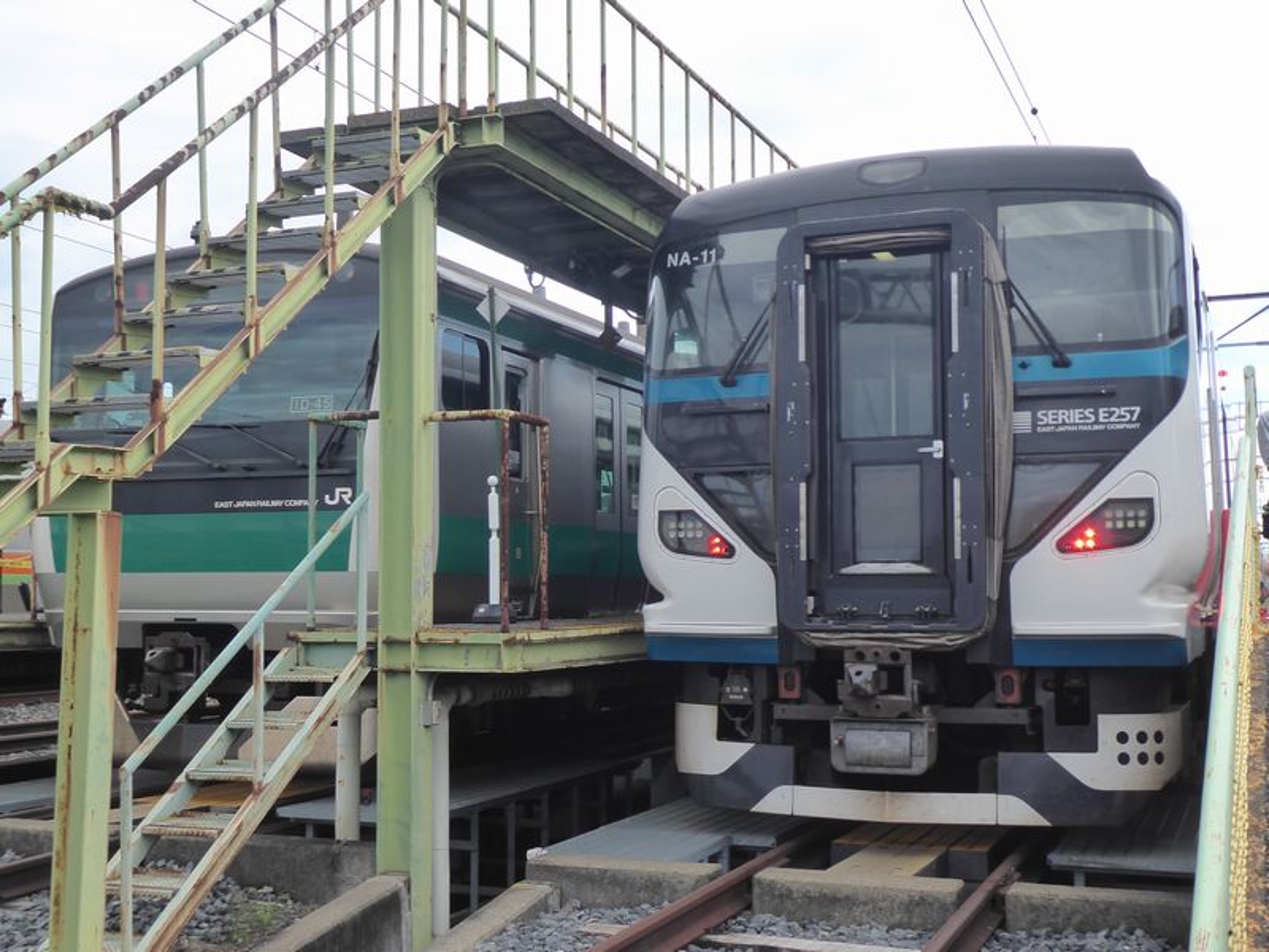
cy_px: 476
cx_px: 634
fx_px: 1320
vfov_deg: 39.7
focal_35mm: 36
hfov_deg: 51.4
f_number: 3.7
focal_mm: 6.3
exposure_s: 1/200
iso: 160
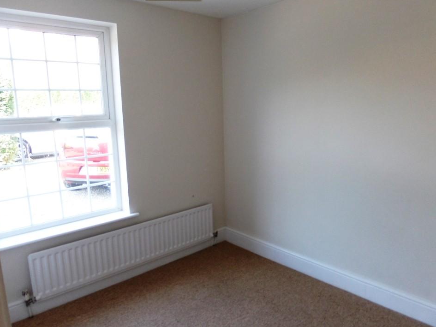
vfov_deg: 53.1
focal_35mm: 26
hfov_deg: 67.3
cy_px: 160
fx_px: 328
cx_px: 222
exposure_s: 1/30
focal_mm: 4
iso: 160
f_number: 3.2
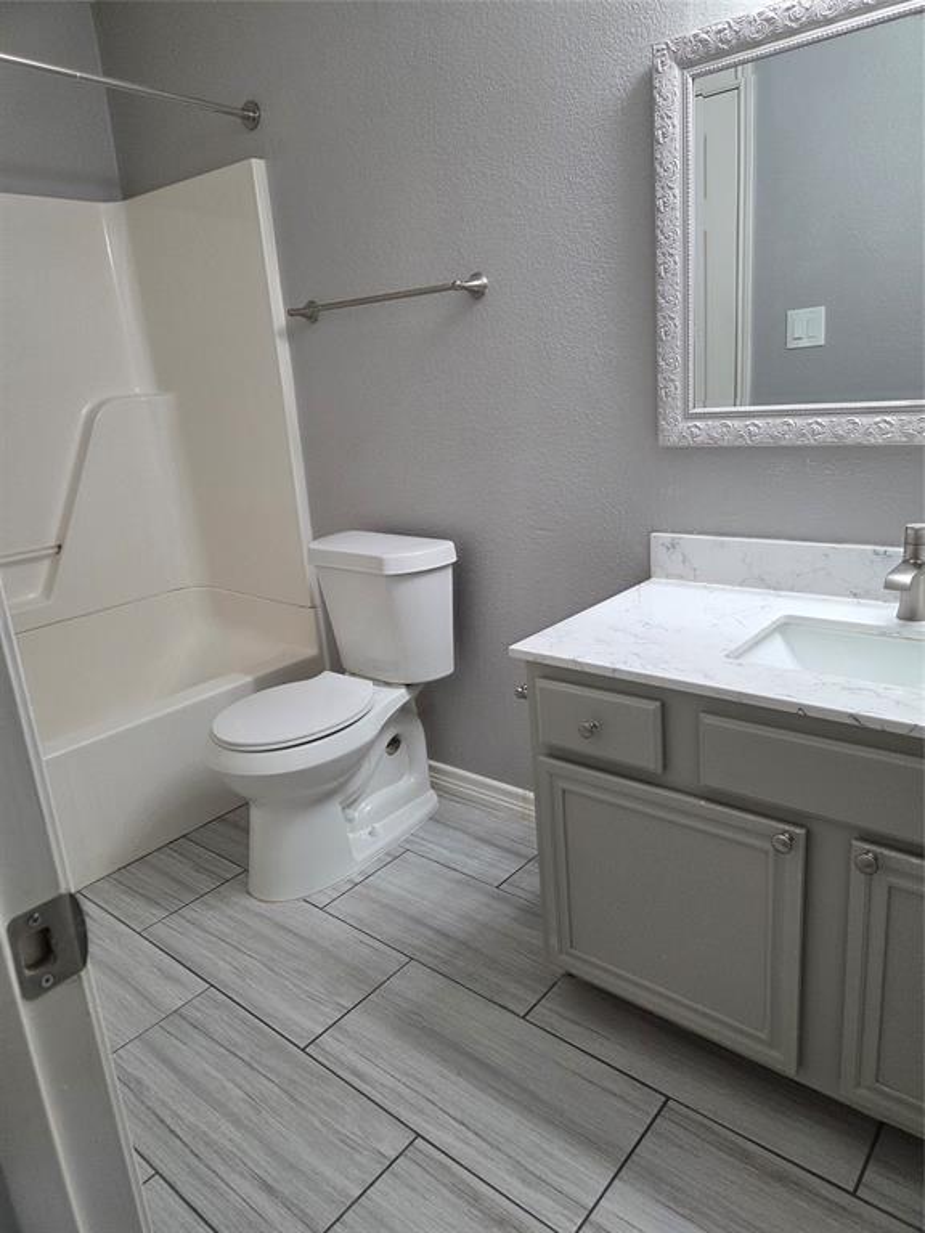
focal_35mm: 23
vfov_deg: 73.9
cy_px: 616
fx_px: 819
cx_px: 462
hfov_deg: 58.9
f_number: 1.8
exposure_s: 1/120
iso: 250
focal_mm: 5.4
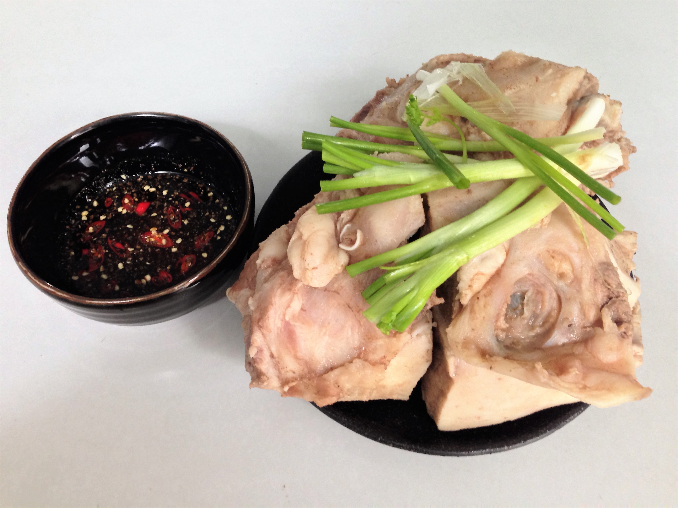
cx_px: 339
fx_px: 646
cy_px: 254
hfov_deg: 55.4
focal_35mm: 33
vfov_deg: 42.9
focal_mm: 4.12
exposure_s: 1/20
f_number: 2.4
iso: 125
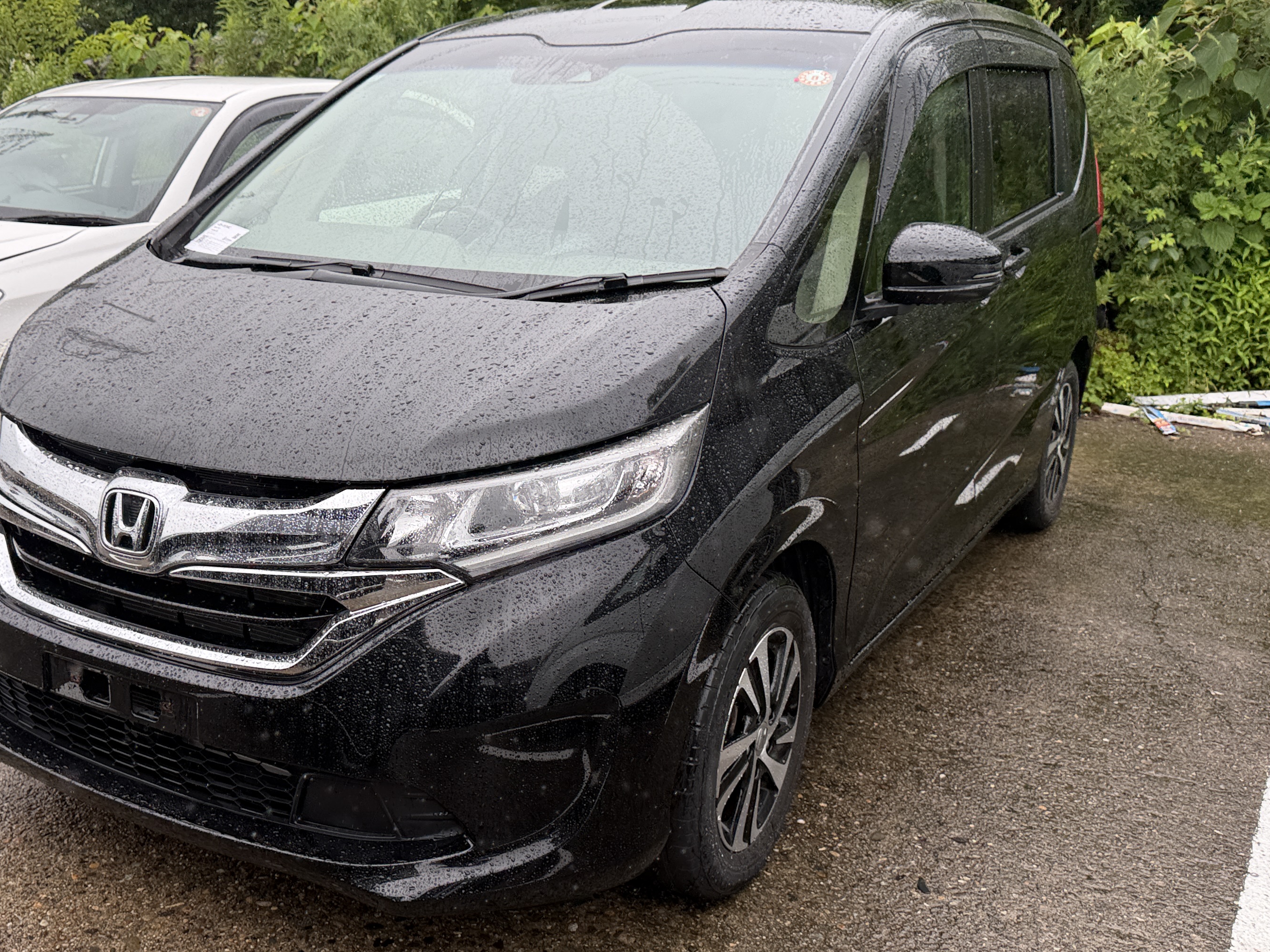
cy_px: 521
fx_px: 1321
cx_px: 479
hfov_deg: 50.9
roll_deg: -1.5
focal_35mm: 36
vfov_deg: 39.6
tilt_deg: -10.8
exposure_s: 1/501
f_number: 1.78
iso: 80
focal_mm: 6.76
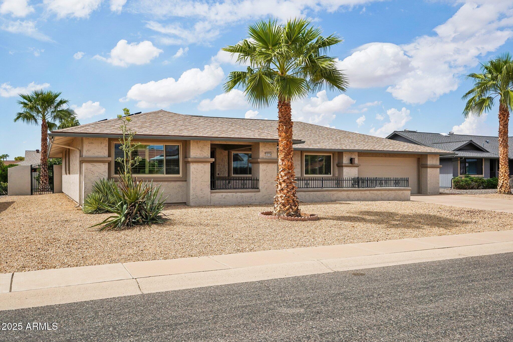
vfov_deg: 43.0
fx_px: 435
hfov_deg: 61.1
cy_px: 171
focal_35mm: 30
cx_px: 256
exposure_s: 1/1600
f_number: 8
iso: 400
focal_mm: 30.5
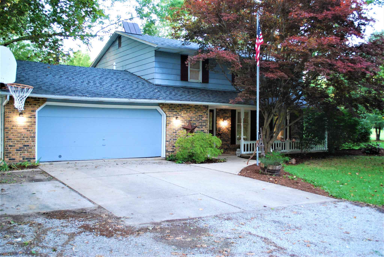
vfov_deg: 37.0
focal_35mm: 36
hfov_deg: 53.1
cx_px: 192
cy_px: 128
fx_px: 384
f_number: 4.2
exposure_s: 1/30
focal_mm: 24
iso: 560
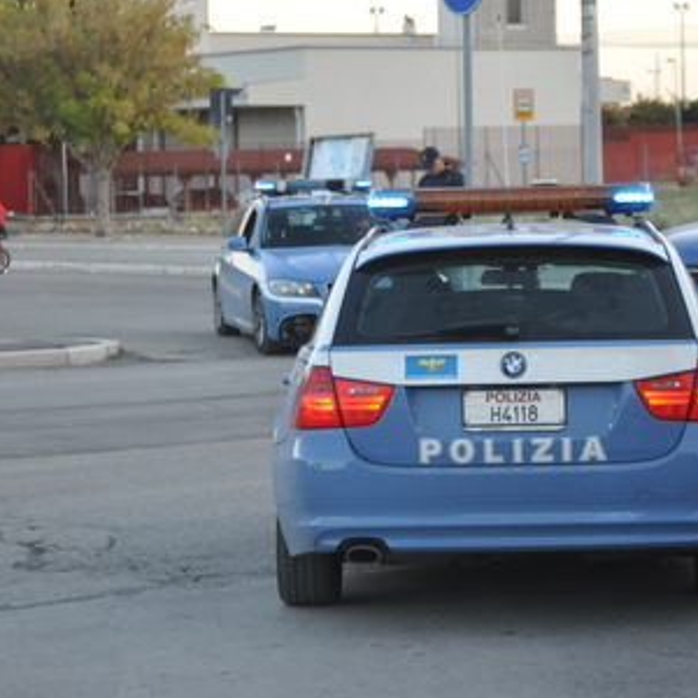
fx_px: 2920
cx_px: 418
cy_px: 348
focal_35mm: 128
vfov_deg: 13.6
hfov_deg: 13.6
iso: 1000
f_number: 4.5
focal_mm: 66
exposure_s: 1/320
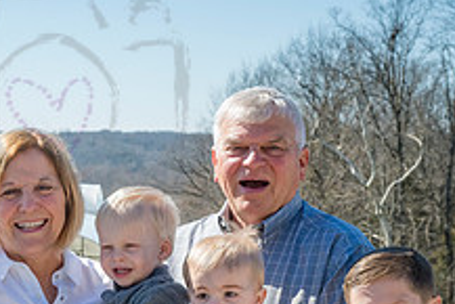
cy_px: 372
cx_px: 61
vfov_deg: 12.0
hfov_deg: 18.0
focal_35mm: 112
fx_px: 1416
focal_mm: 42
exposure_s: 1/640
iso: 400
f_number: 8
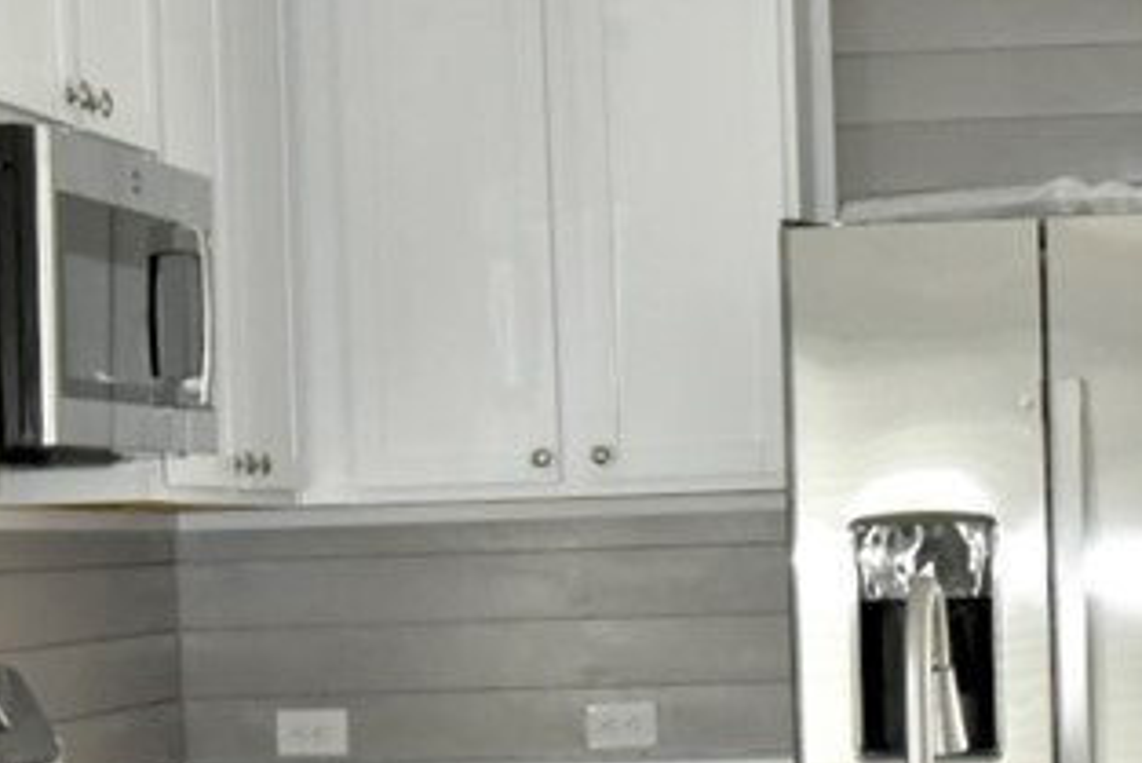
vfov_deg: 12.3
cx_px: 832
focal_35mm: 111
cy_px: 705
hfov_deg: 18.3
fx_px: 3523
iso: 2500
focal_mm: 32
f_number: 13
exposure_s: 1/60
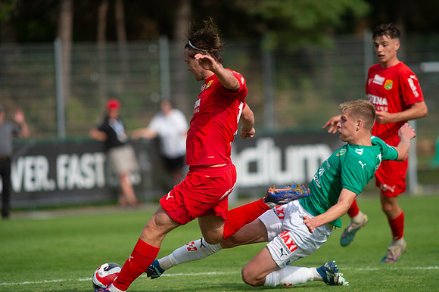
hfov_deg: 4.9
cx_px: 220
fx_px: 5119
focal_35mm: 420
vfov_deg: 3.3
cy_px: 146
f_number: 4
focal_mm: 420
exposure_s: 1/1250
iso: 180
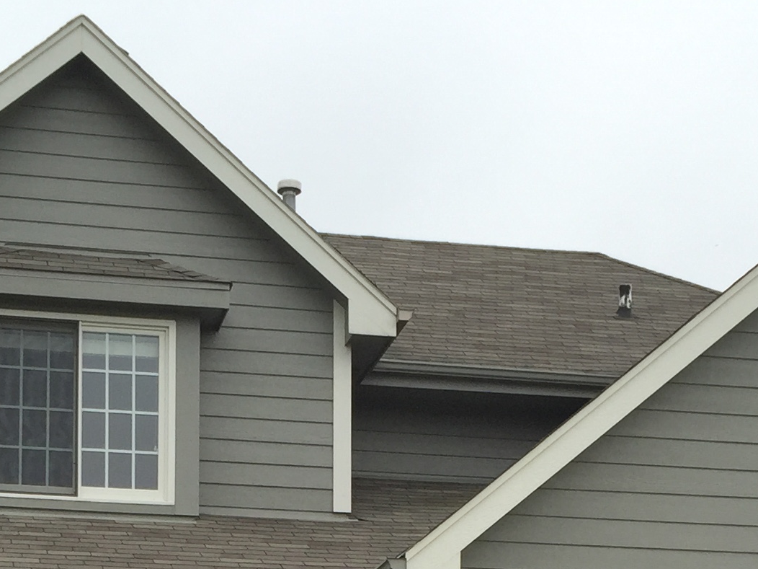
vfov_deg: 15.1
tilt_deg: +4.1
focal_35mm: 90
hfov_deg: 21.7
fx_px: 1971
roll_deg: -1.5
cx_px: 272
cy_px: 867
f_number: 2.2
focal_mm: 4.15
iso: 32
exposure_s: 1/356
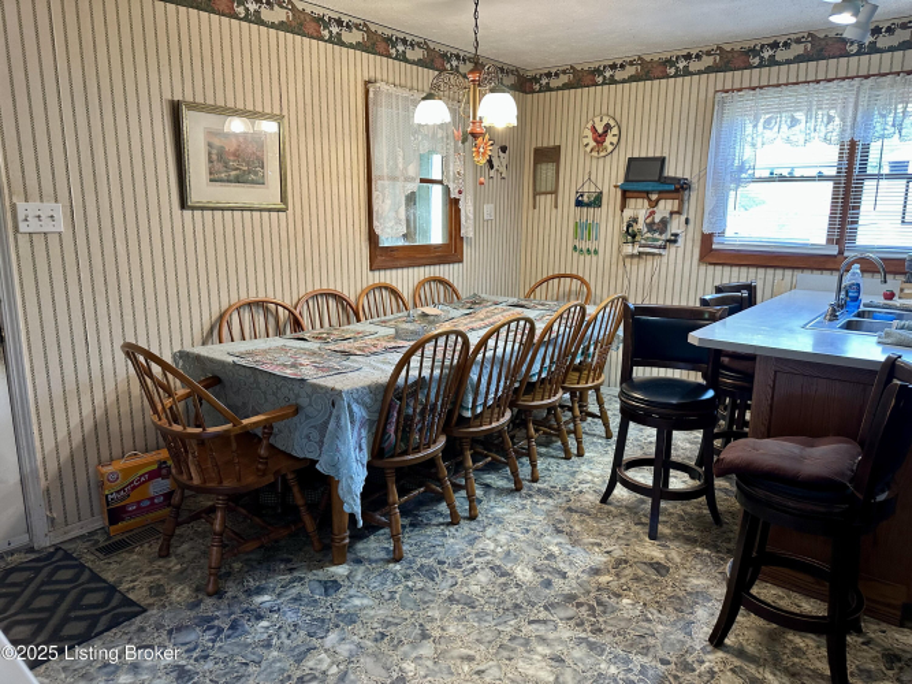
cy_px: 342
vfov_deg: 56.8
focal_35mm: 24
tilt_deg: -11.2
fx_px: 632
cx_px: 456
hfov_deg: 71.6
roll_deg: +0.4
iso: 200
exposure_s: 1/60
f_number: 1.78
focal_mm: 6.86
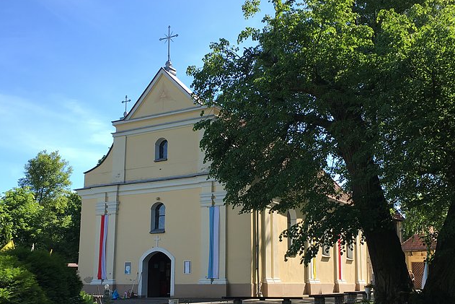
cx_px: 241
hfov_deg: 45.4
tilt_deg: +10.4
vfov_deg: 31.1
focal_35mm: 43
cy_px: 177
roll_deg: -0.2
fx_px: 544
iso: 25
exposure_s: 1/565
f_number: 2.2
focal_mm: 4.15
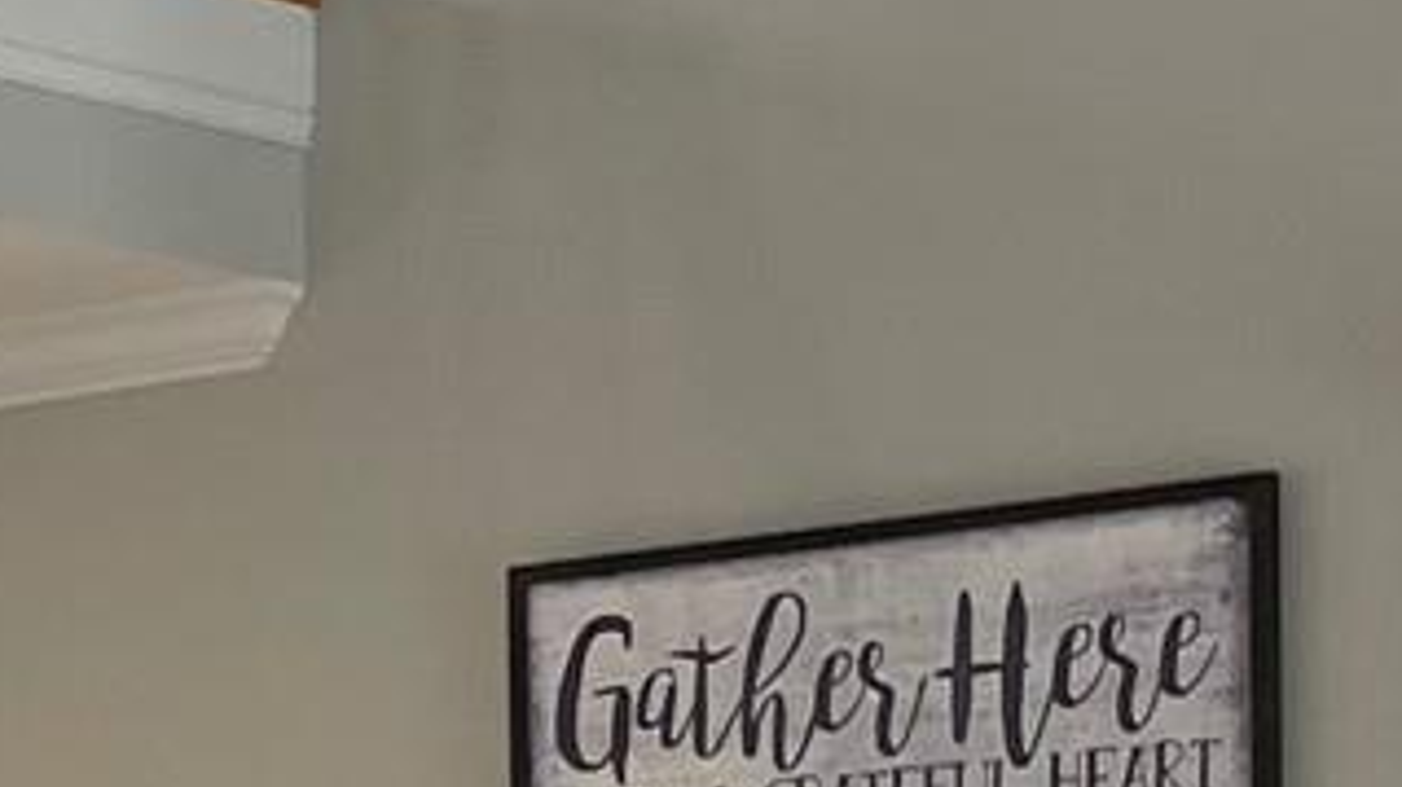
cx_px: -382
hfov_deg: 11.5
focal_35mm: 182
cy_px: 1512
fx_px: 6762
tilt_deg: +1.0
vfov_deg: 6.5
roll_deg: +1.3
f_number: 1.6
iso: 64
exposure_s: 1/120
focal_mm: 4.2
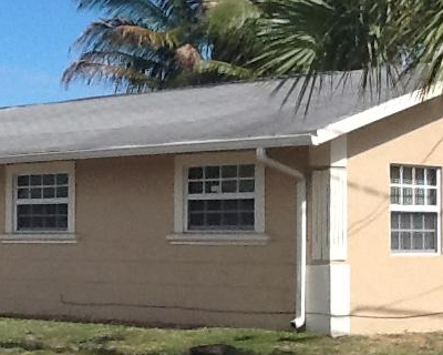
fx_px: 1350
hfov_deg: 18.5
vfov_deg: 14.9
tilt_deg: -0.3
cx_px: 94
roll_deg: +0.8
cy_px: 239
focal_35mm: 103
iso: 40
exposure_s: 1/2058
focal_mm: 2.03
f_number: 2.4
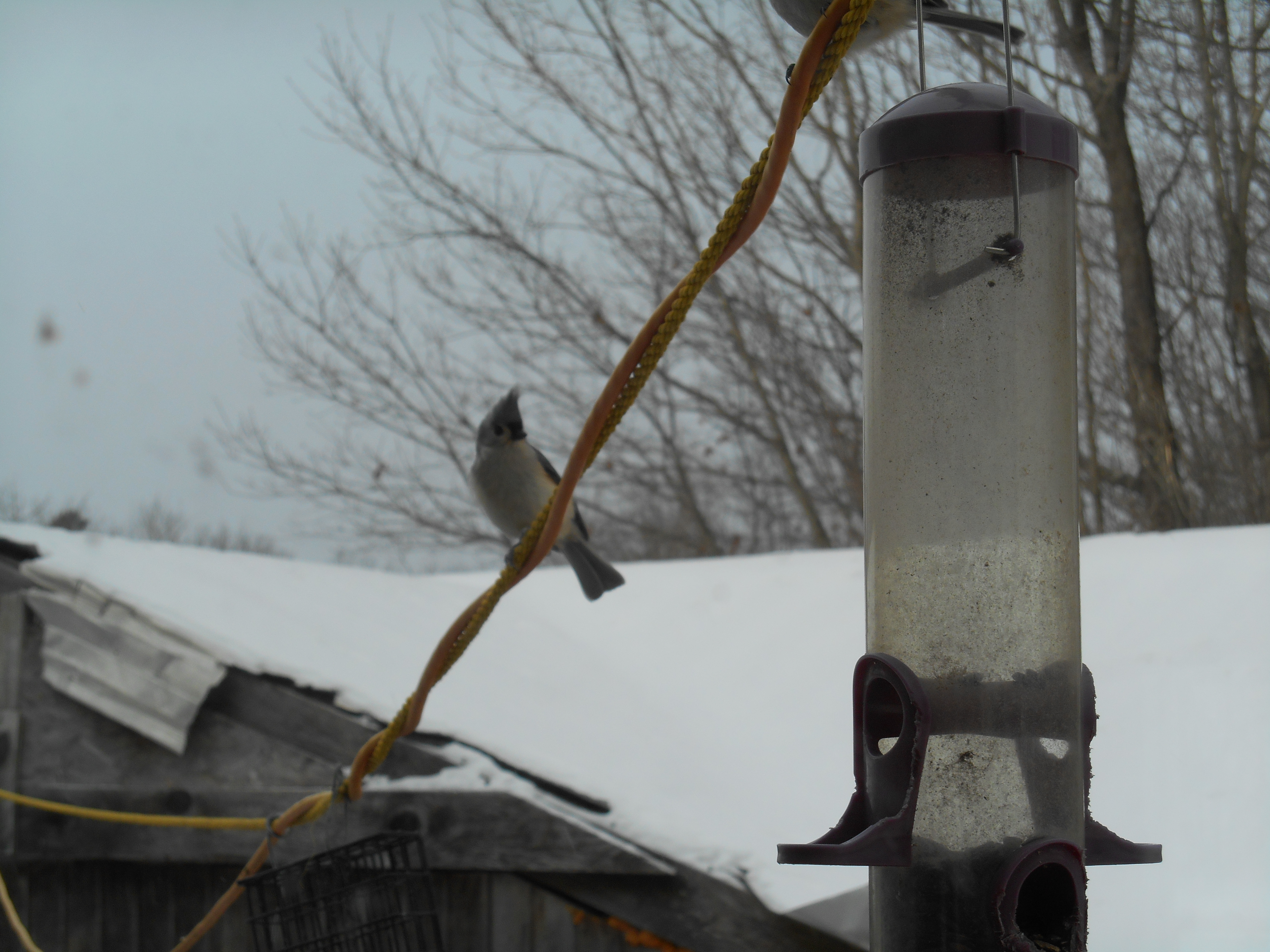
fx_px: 2935
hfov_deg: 24.4
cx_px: 635
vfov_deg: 18.4
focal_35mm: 80
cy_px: 476
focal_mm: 14.3
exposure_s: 1/320
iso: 80
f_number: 4.7
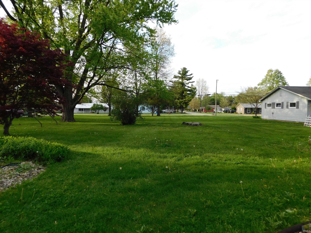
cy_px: 116
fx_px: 207
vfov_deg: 58.9
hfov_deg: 73.9
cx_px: 156
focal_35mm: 23
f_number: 3
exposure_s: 1/320
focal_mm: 4
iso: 125
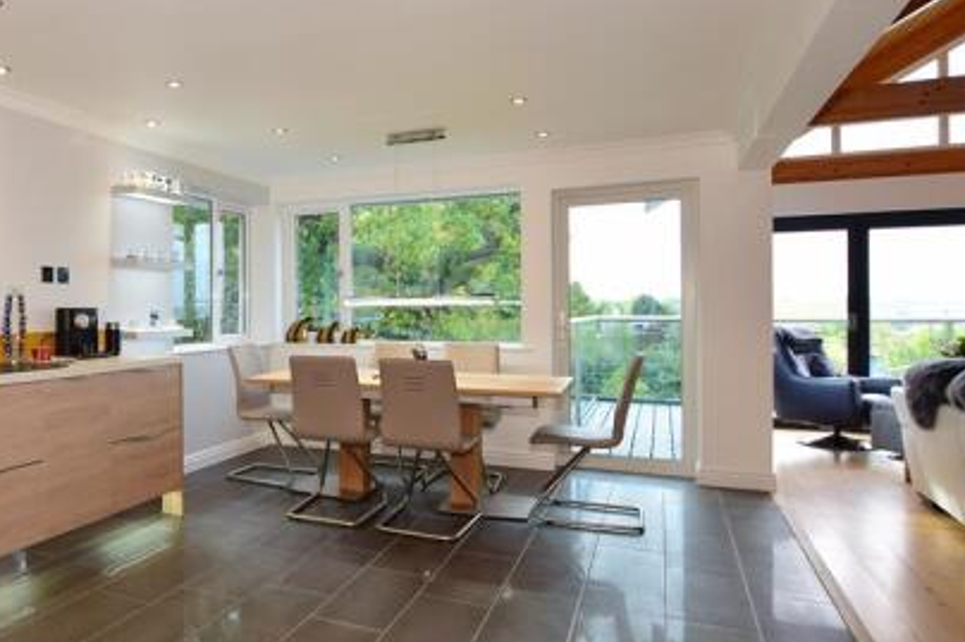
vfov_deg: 48.2
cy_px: 307
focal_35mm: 27
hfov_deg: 64.4
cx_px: 260
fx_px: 718
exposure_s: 1/60
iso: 200
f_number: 5
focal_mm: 11
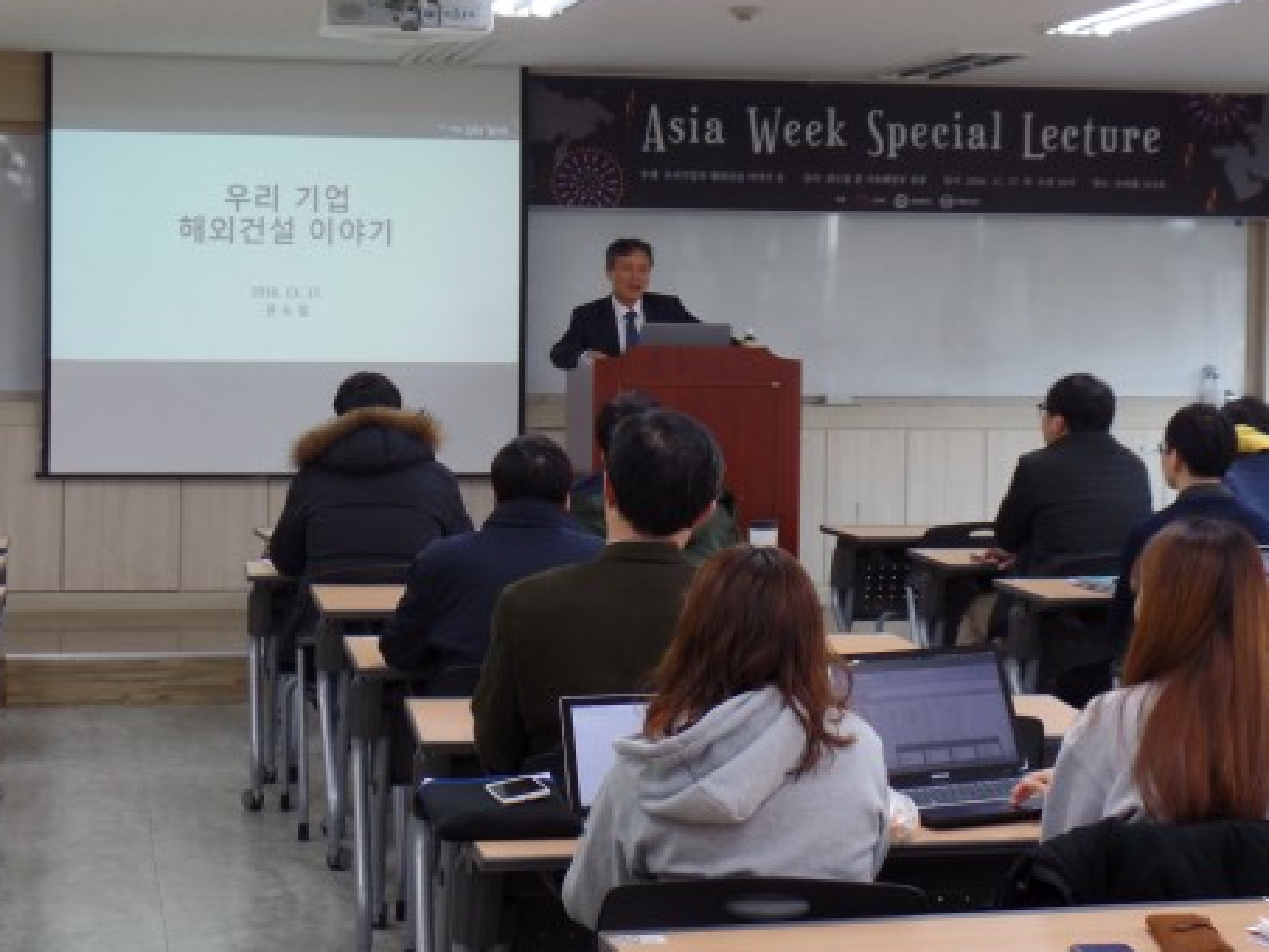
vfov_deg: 21.2
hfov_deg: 28.1
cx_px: 559
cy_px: 326
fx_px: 2529
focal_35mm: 69
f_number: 3.4
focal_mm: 9.2
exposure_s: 1/30
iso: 160
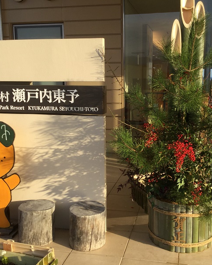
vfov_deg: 44.8
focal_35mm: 41
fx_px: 321
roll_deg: +0.0
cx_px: 122
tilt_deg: -10.2
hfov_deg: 36.4
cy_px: 132
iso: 25
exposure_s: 1/429
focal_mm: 3.3
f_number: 2.4
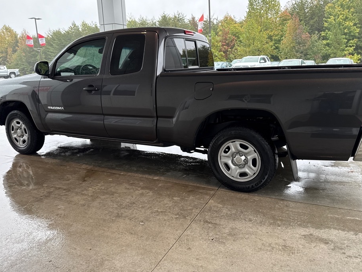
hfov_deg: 65.2
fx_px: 282
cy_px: 121
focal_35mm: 27
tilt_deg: -12.1
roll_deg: +1.8
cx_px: 193
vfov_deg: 51.3
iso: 100
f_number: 1.78
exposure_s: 1/339
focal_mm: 6.76
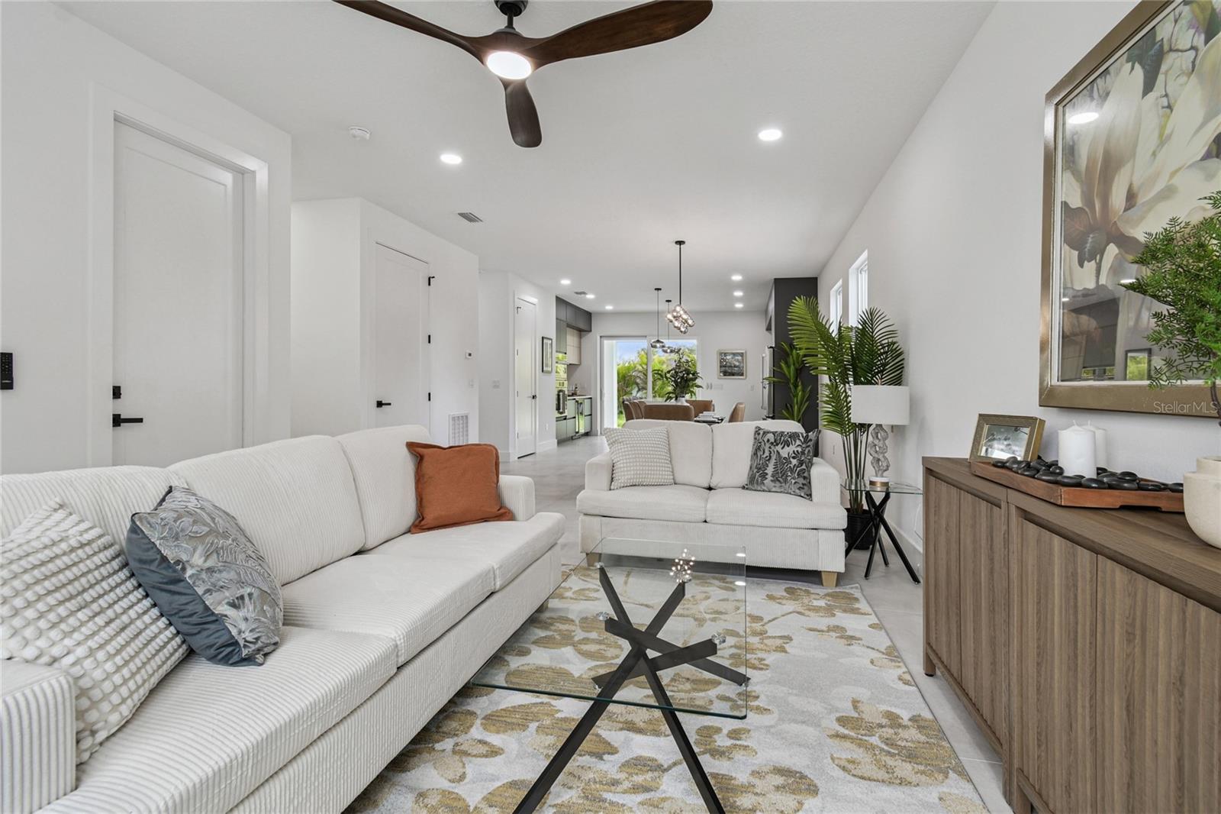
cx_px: 610
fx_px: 509
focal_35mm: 15
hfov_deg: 100.4
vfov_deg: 77.3
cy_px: 407
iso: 100
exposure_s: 1/6
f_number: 7.1
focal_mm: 10
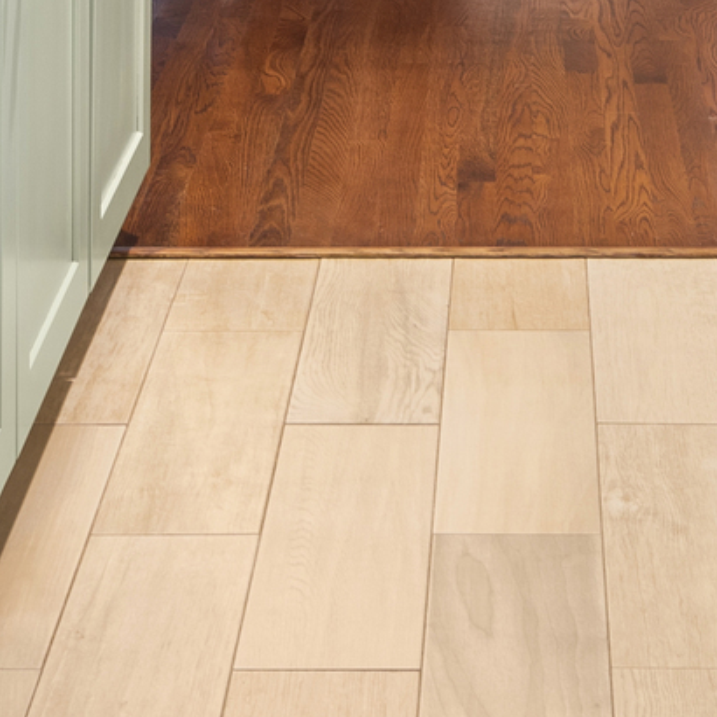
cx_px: 551
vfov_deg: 14.3
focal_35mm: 102
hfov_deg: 17.0
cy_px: -712
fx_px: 2390
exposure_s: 4
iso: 200
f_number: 9
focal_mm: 16
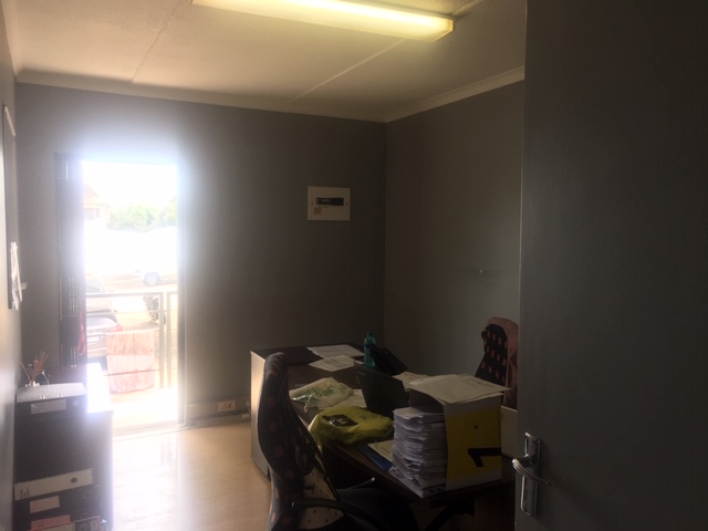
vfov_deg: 48.2
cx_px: 354
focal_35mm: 29
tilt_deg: -4.6
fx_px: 593
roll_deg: -0.7
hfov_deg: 61.7
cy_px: 266
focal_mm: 4.15
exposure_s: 1/50
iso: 32
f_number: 2.2
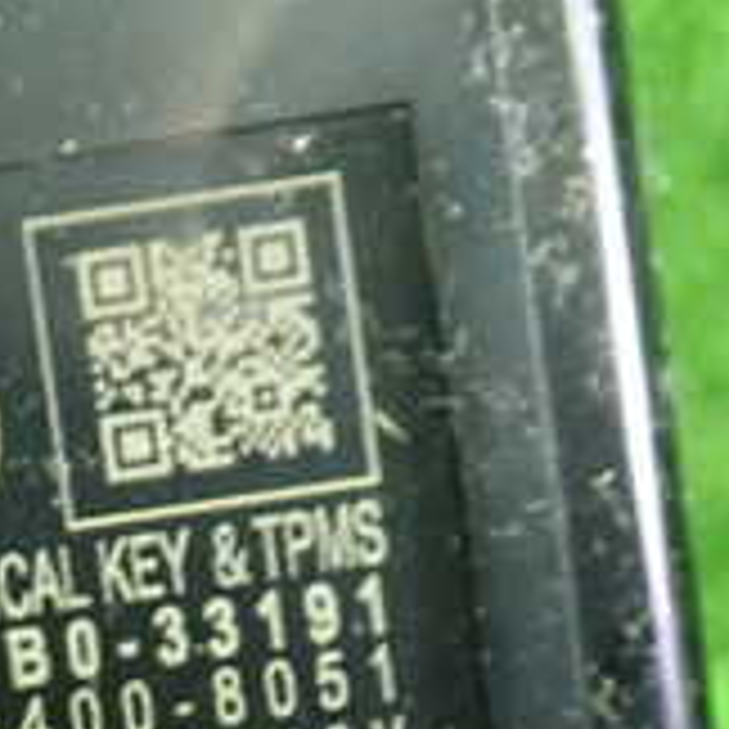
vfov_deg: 16.8
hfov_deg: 17.4
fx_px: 2335
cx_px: 40
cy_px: 936
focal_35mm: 98
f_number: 2.3
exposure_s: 1/30
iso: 800
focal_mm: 5.4
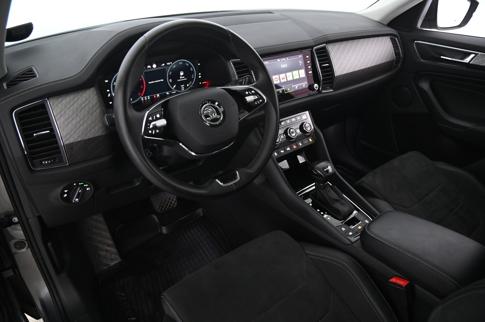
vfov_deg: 53.1
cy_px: 161
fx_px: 323
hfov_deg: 73.8
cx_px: 242
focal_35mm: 24
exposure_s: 1/15
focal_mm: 24
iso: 2000
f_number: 4
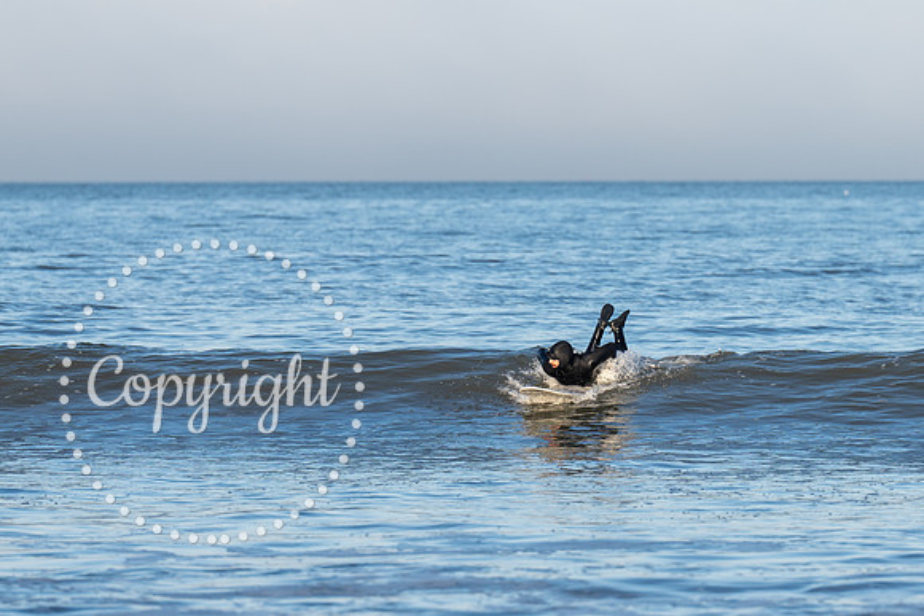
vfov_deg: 4.3
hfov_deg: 6.4
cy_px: 365
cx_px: 637
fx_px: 8206
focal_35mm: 320
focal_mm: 200
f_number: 4
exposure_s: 1/1000
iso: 160
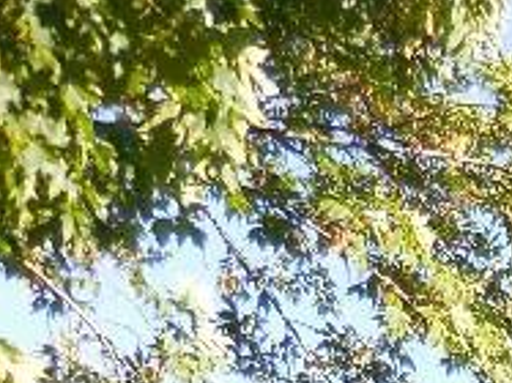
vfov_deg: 9.6
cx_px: 1062
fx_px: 2025
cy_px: 916
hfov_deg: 12.5
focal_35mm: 137
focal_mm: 4.5
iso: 125
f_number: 3.3
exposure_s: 1/320
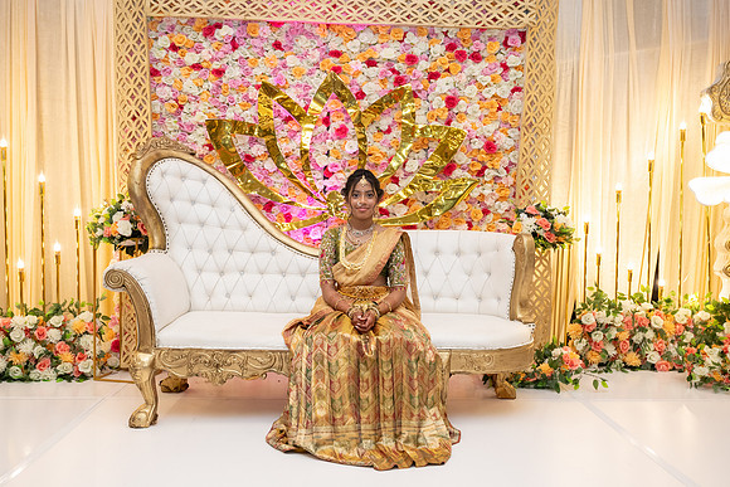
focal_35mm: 34
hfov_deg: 55.2
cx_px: 365
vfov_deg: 38.5
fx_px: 698
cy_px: 244
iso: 1600
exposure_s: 1/160
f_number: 4.5
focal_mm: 34
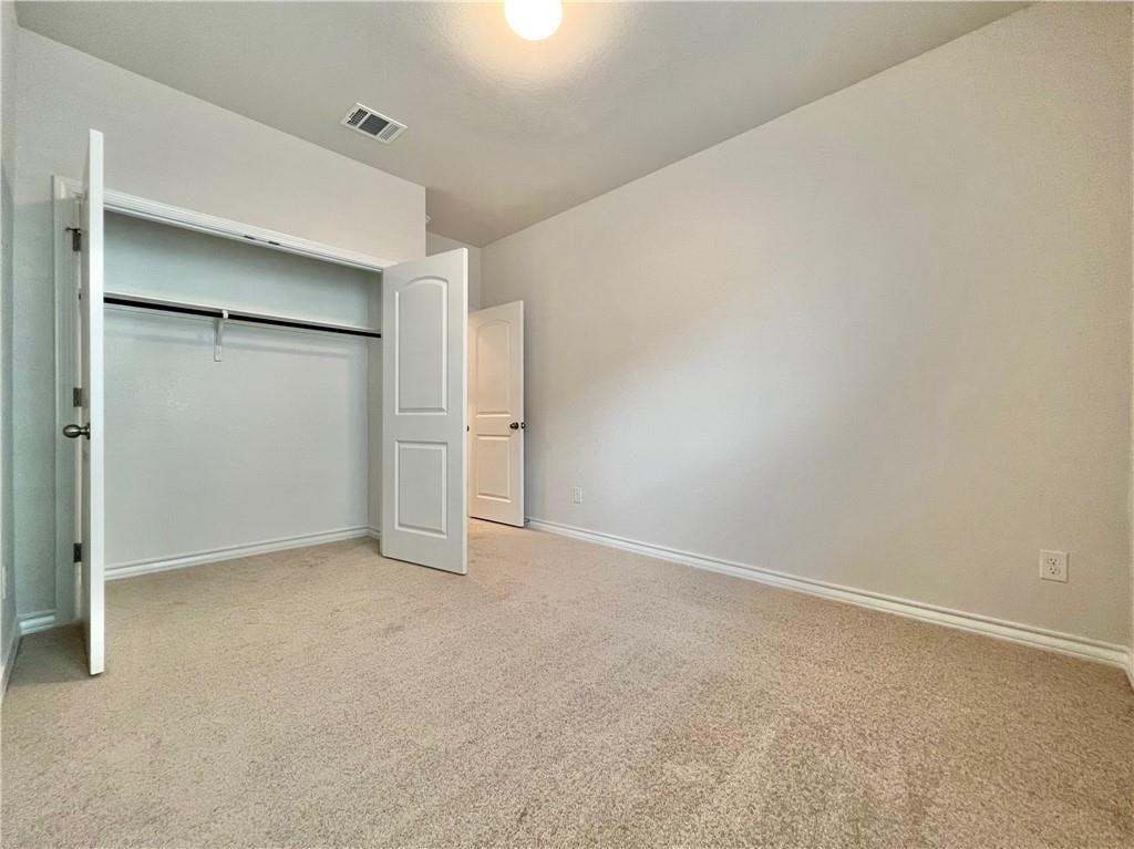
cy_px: 424
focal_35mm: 13
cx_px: 567
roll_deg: -0.6
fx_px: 426
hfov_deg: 106.2
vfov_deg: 89.9
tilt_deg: -1.5
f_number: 1.8
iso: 160
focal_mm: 1.57
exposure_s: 1/60
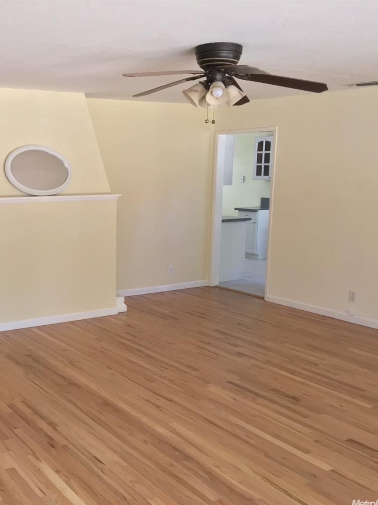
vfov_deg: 47.9
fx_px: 568
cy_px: 254
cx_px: 57
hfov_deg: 35.2
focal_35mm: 39
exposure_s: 1/30
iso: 80
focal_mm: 4.15
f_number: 2.2
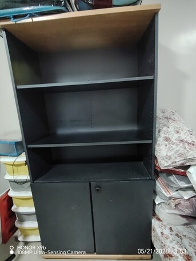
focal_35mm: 17
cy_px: 130
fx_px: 128
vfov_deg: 91.0
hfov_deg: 74.8
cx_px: 98
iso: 638
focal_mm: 1.42
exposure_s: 1/25
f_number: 2.2
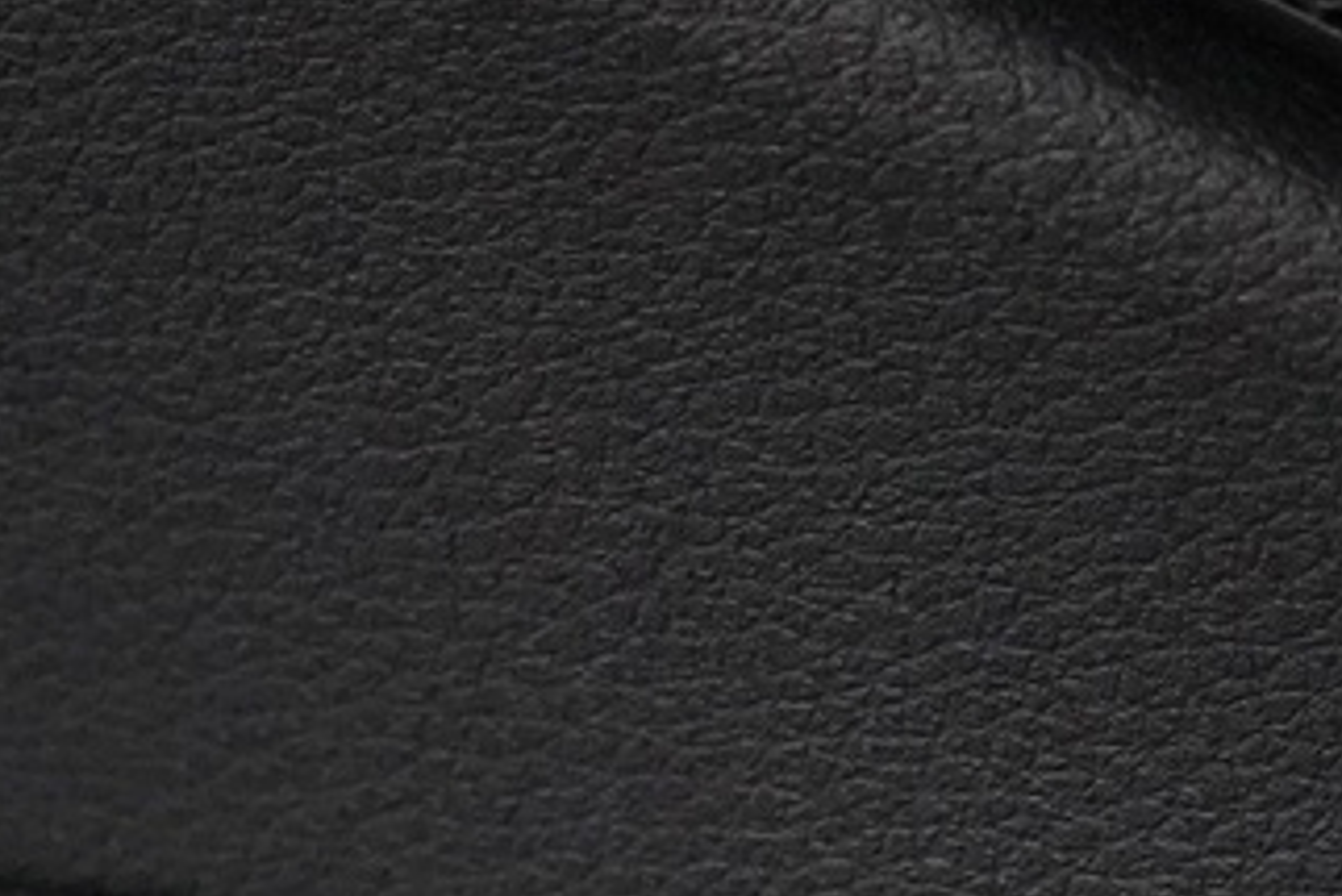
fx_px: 5445
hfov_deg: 13.9
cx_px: 1221
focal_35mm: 146
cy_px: 1429
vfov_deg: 9.1
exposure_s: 1/60
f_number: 6.3
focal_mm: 29
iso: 12800
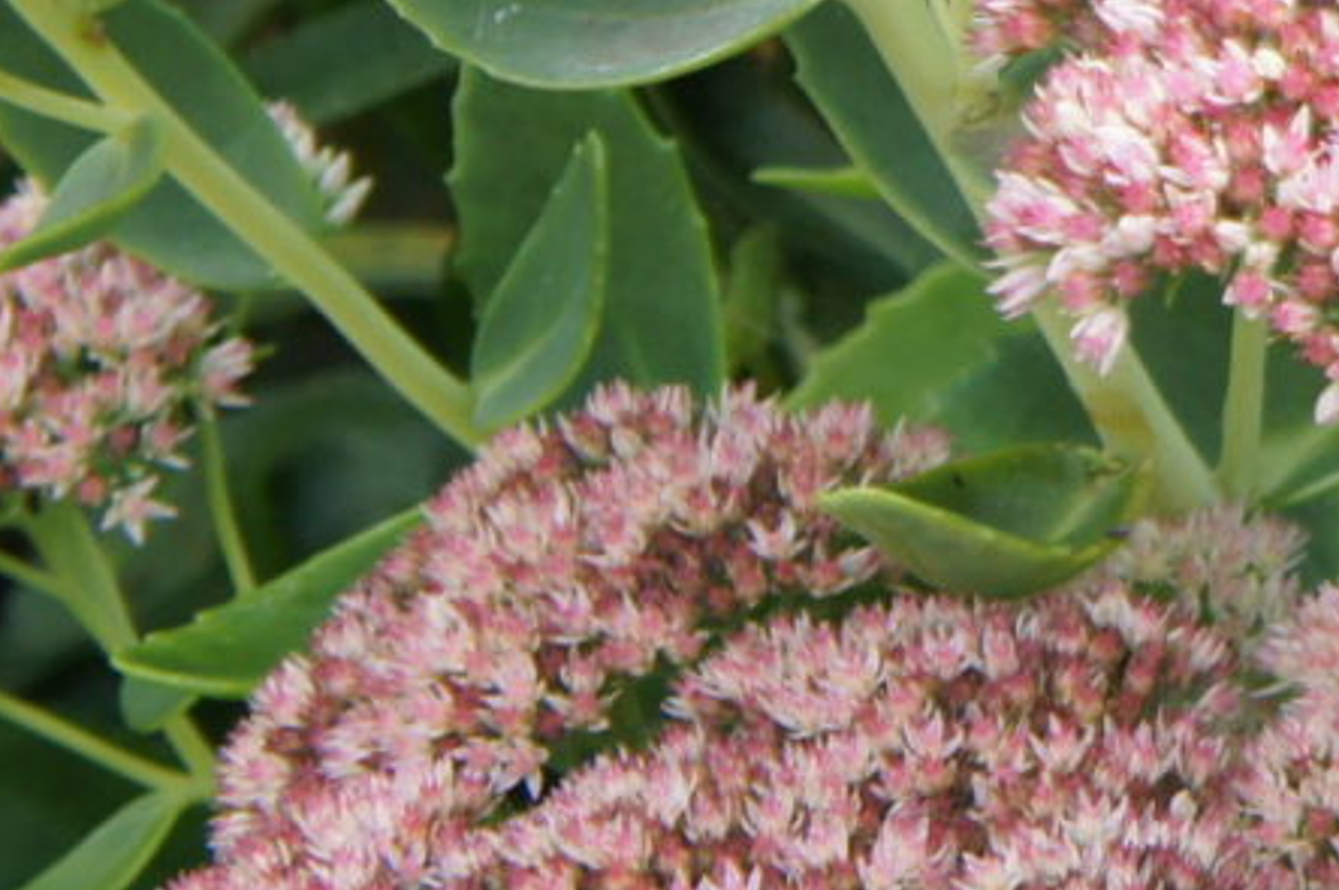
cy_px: -1100
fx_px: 11253
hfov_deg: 6.5
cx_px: 3073
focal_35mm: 303
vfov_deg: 4.4
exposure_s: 1/125
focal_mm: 35
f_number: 5.6
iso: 200
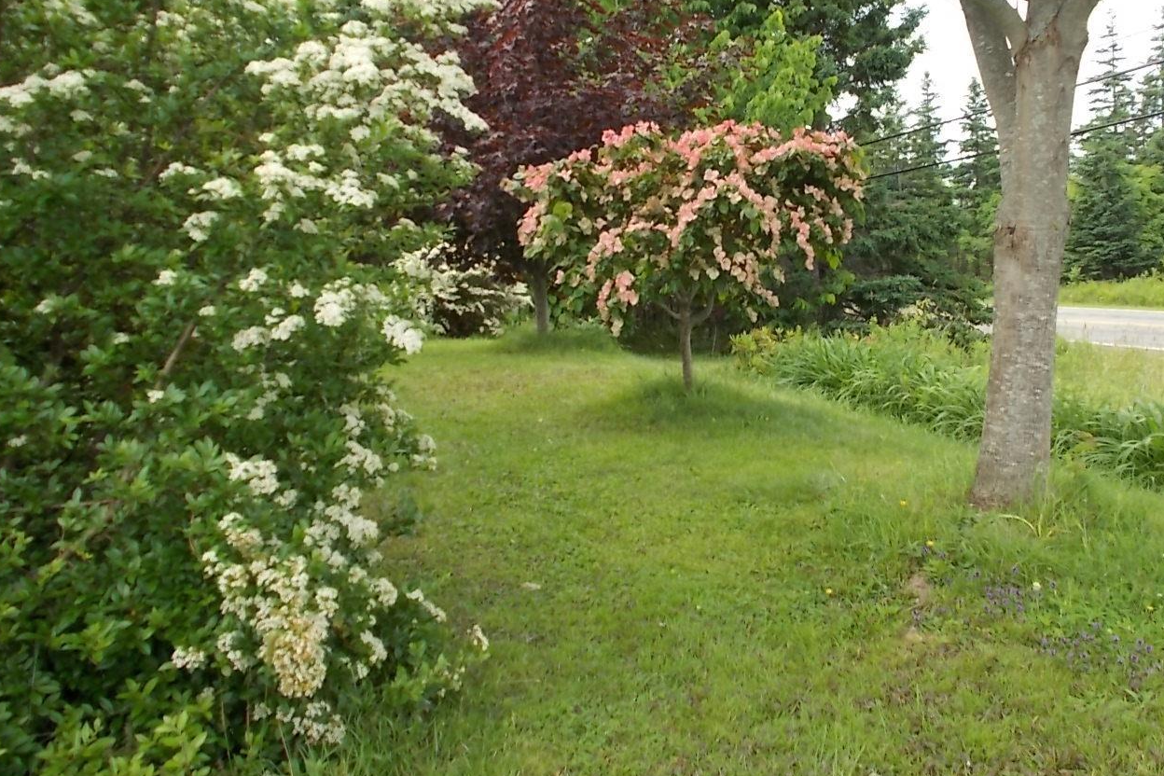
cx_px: 706
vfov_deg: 33.0
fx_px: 1293
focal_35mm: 40
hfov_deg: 48.1
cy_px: 242
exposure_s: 1/160
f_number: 3.4
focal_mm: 5.3
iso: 80
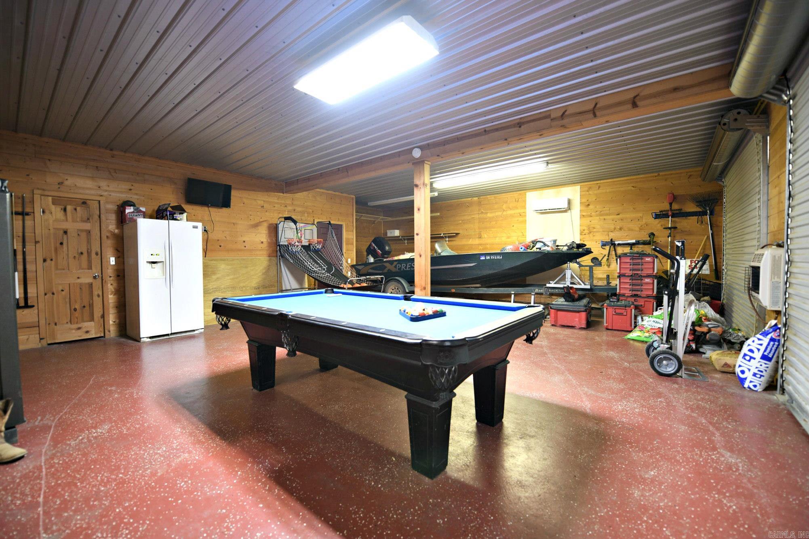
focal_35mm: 14
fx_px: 315
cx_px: 404
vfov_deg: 81.2
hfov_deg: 104.3
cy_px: 270
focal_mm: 14
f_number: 2.8
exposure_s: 1/15
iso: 640
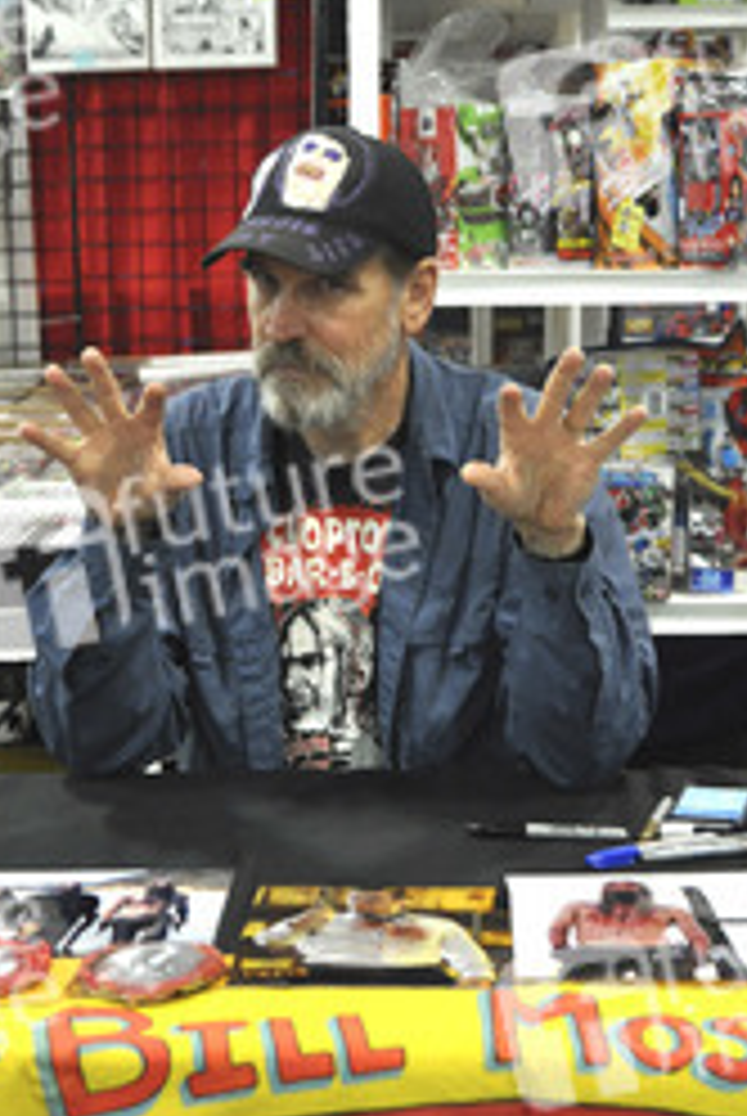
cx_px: 322
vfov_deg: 34.0
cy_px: 778
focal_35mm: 58
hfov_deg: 23.4
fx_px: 1800
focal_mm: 24
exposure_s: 1/40
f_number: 3.2
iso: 1000
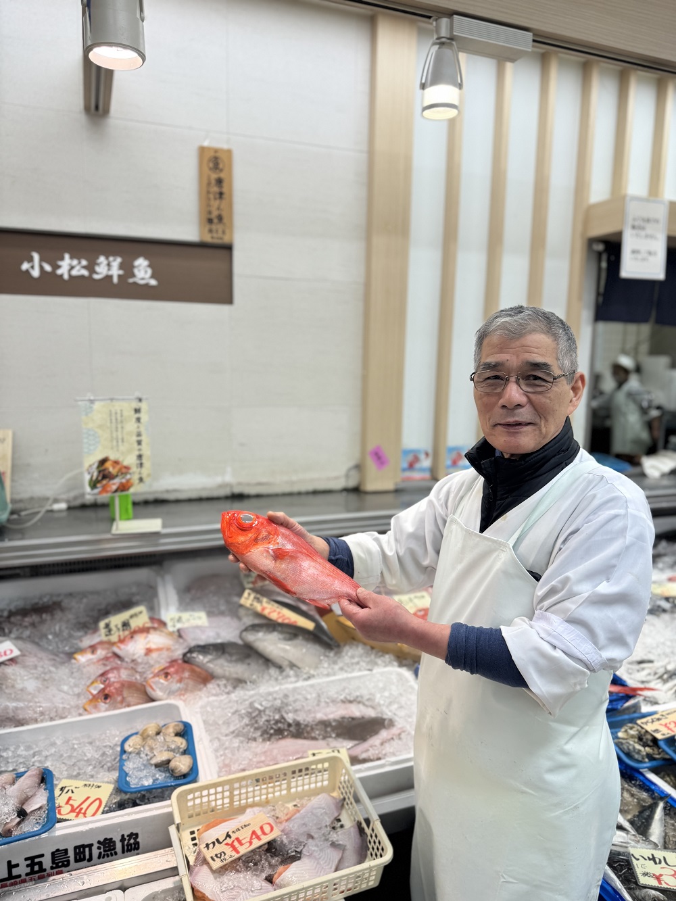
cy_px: 450
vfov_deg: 71.6
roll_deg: -2.0
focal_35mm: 24
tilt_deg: -8.7
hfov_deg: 56.8
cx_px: 338
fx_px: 625
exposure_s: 1/179
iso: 64
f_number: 1.78
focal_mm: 6.76
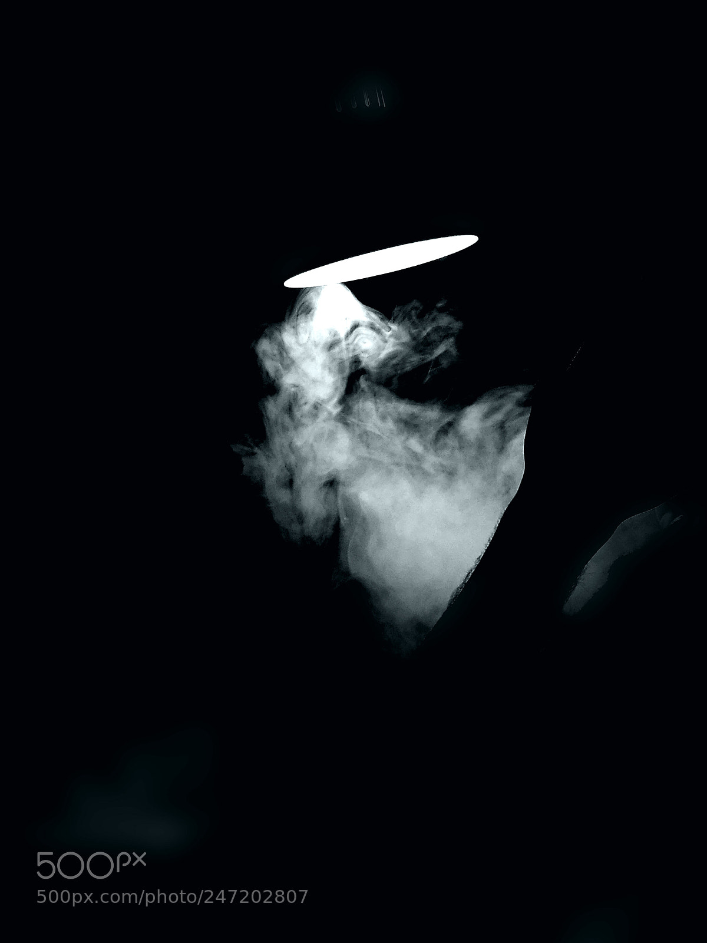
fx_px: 1471
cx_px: 354
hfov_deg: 27.0
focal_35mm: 54
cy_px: 472
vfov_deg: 35.5
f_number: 2.2
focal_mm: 4.5
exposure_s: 1/40
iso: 100
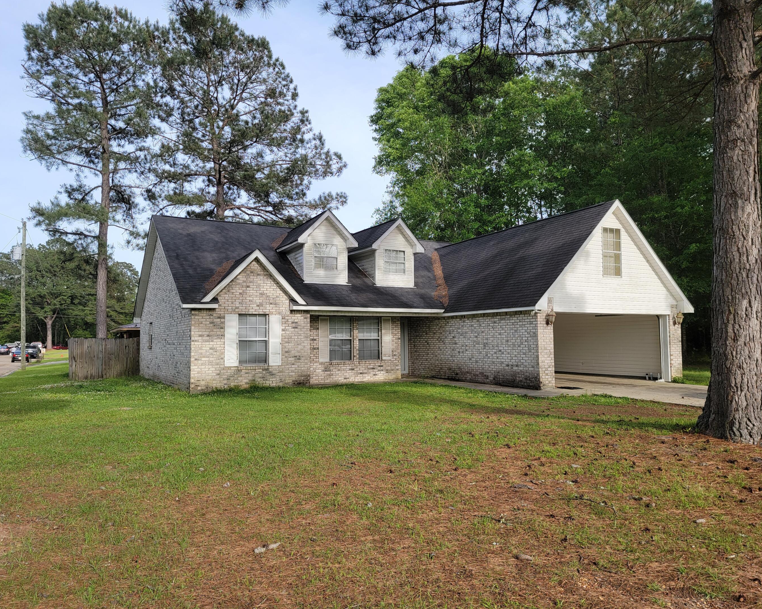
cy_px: 307
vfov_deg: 54.9
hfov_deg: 66.0
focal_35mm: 26
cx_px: 366
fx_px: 586
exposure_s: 1/434
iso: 16
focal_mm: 6.7
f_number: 1.8
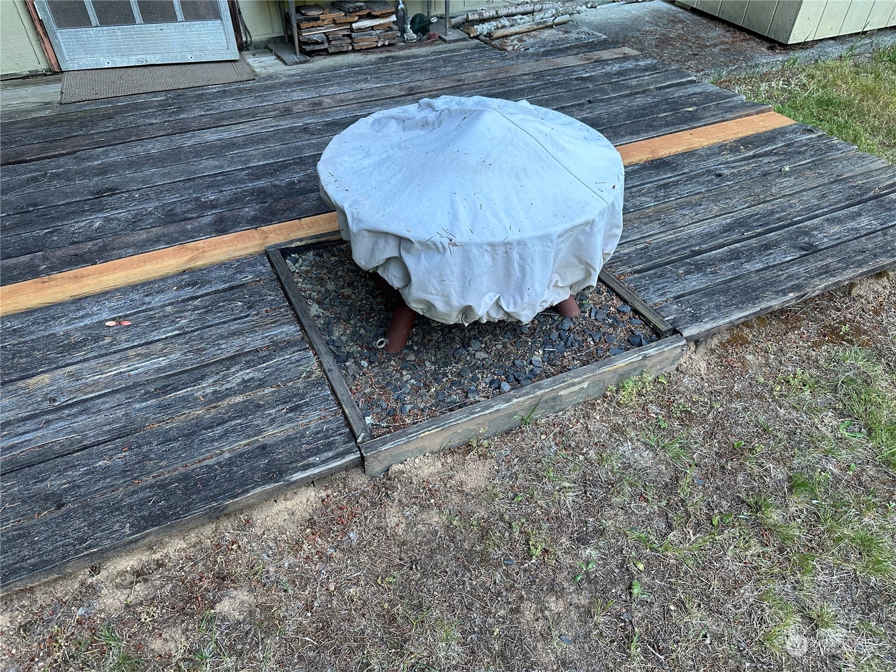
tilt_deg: -39.4
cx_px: 448
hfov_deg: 71.6
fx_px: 621
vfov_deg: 56.8
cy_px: 336
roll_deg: +0.7
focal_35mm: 24
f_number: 1.78
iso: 125
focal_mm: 6.86
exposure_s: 1/121
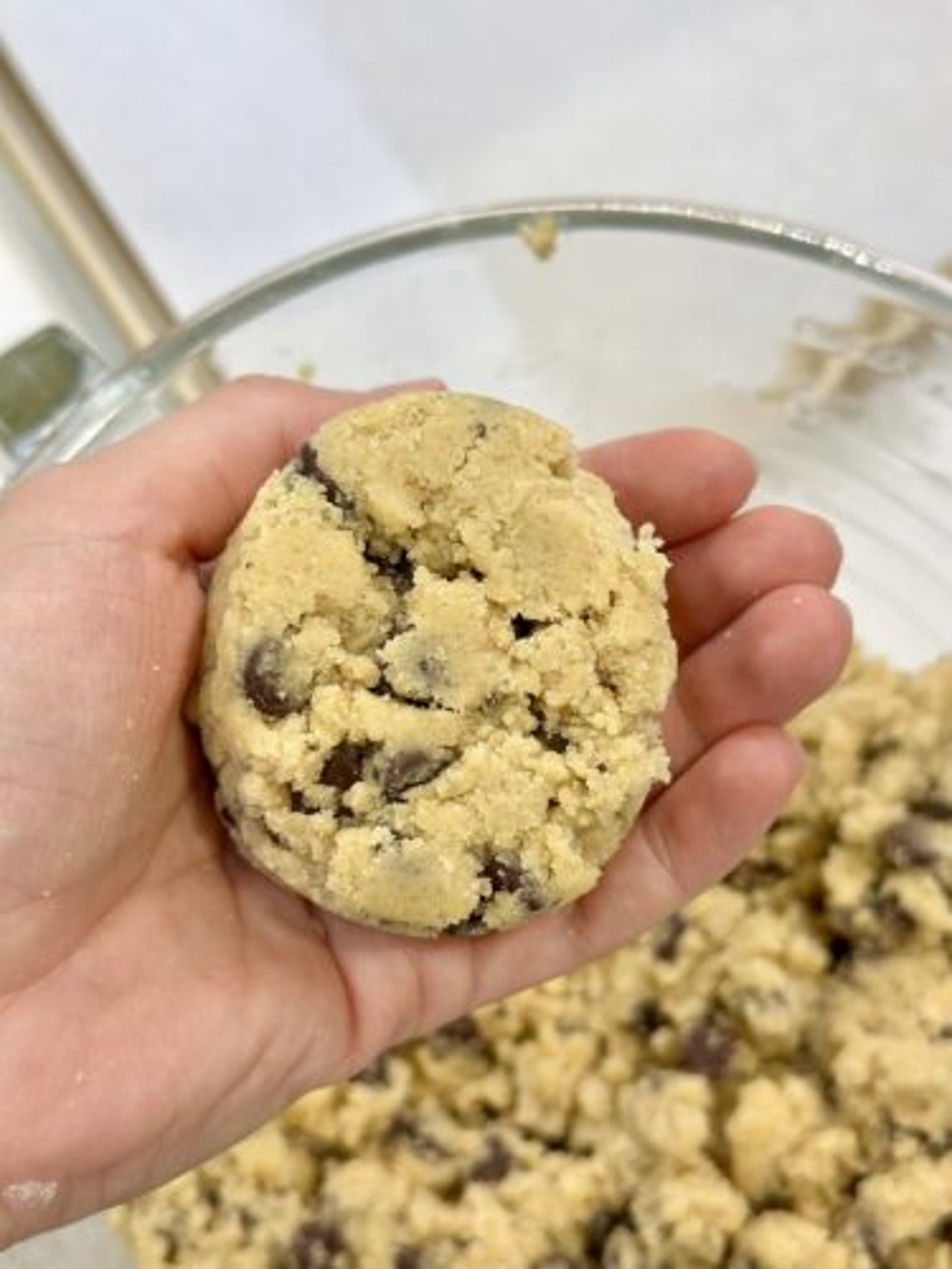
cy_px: 634
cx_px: 476
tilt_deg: -70.5
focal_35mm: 48
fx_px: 1760
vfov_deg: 39.7
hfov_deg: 30.3
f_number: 1.78
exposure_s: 1/120
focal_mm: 6.86
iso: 80
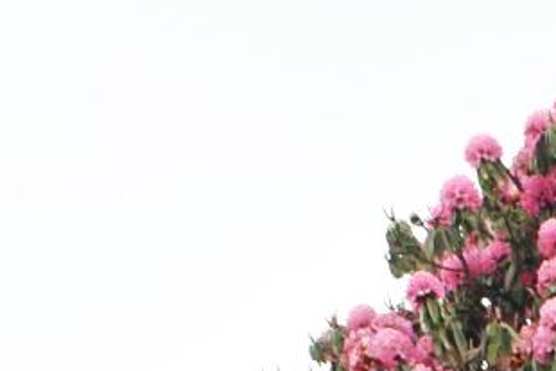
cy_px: 992
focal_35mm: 157
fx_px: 2426
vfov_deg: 7.9
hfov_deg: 12.2
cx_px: 949
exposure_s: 1/160
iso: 200
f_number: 5.6
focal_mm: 18
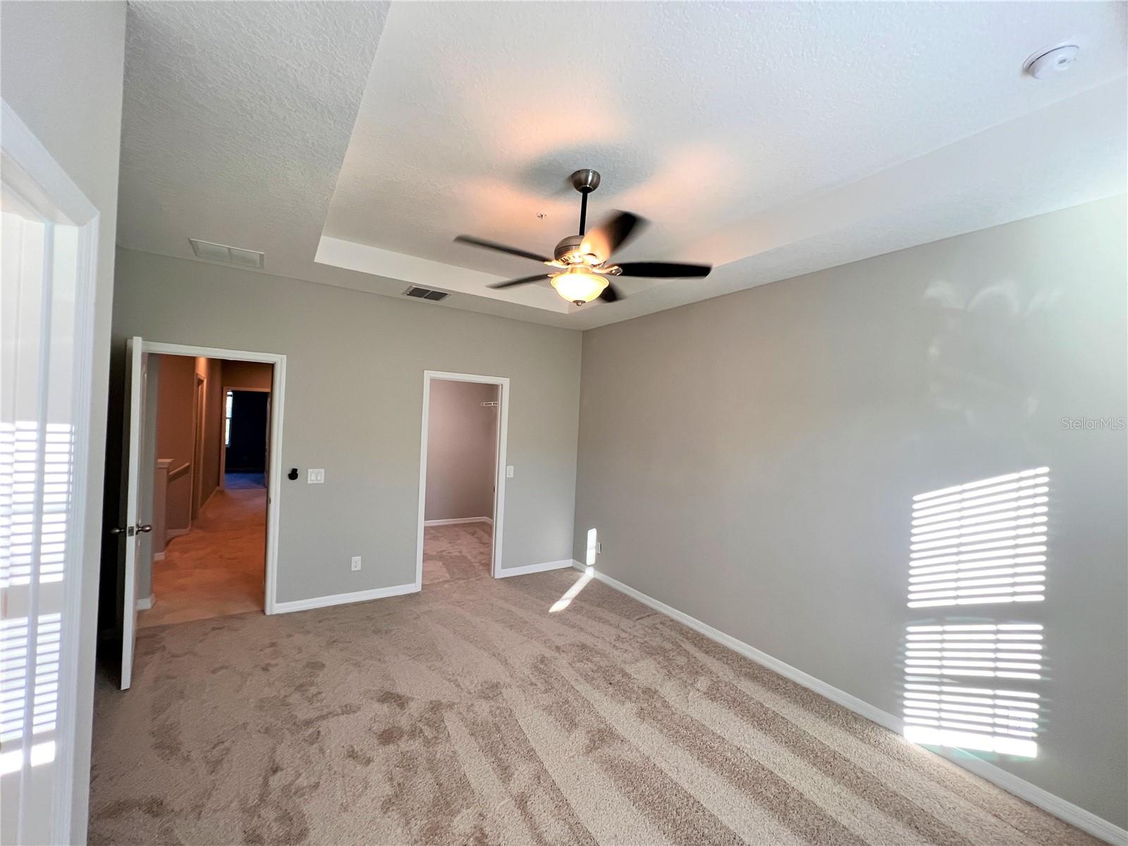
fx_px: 424
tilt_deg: +2.2
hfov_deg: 106.2
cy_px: 423
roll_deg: -3.1
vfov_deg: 89.9
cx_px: 564
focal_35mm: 13
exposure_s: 1/120
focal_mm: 1.57
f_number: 1.8
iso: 160
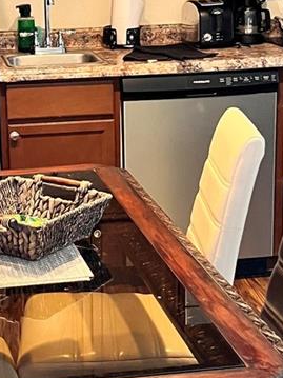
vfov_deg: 22.5
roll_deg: +2.0
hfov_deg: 16.9
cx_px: 78
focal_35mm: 87
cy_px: 176
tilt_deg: -13.7
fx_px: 949
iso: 400
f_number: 1.5
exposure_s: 1/40
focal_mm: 5.7
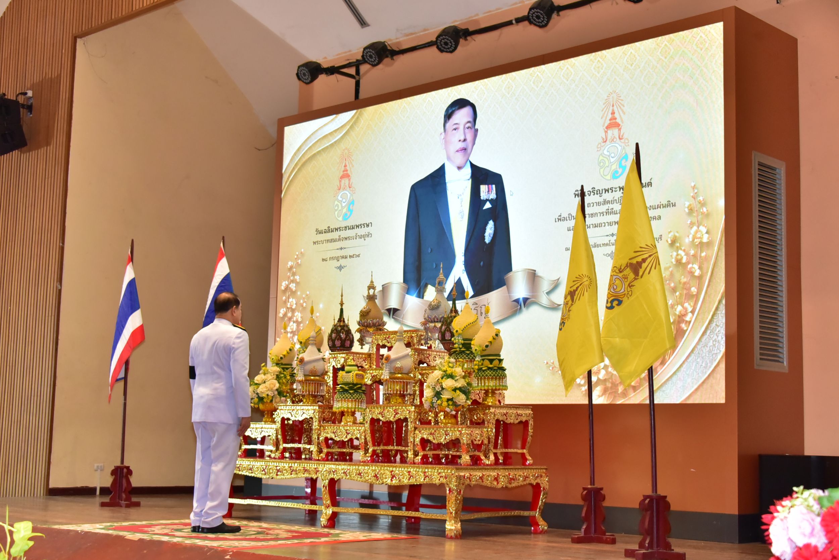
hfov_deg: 39.6
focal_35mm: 50
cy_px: 280
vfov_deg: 27.0
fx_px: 1166
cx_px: 420
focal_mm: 50
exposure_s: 1/200
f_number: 5.6
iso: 4000
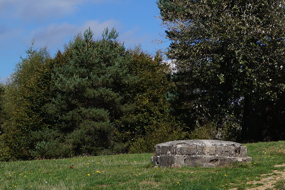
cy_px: -78
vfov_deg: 13.2
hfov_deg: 19.3
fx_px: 784
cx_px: 352
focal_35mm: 99
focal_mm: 22
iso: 100
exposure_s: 1/250
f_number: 10
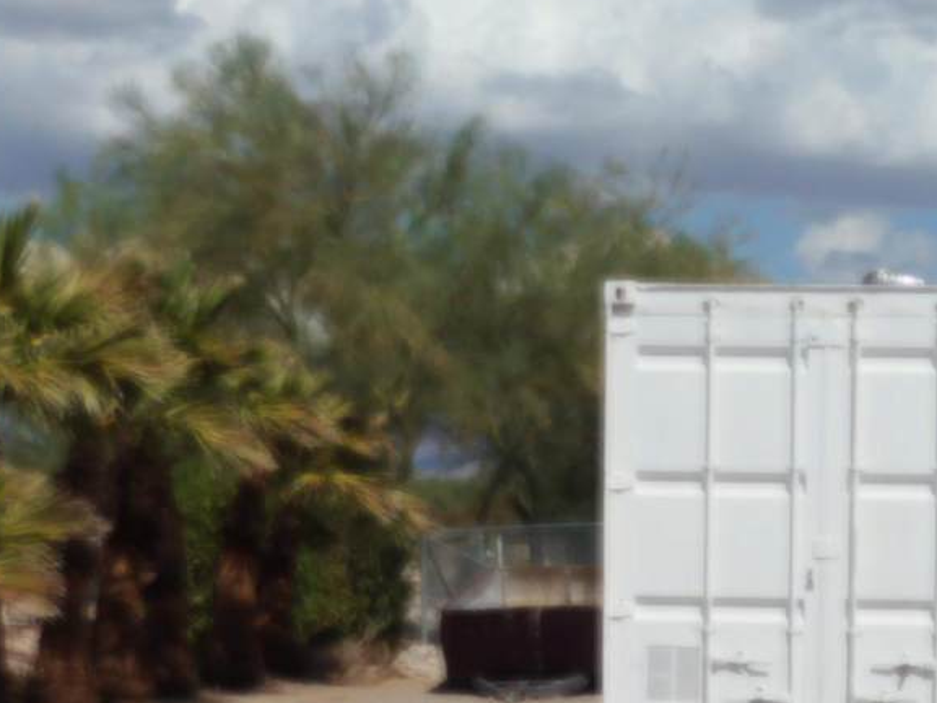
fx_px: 2165
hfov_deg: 23.5
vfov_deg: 18.2
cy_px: 599
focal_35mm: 80
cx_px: 916
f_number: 7
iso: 125
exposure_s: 1/1250
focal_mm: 6.3
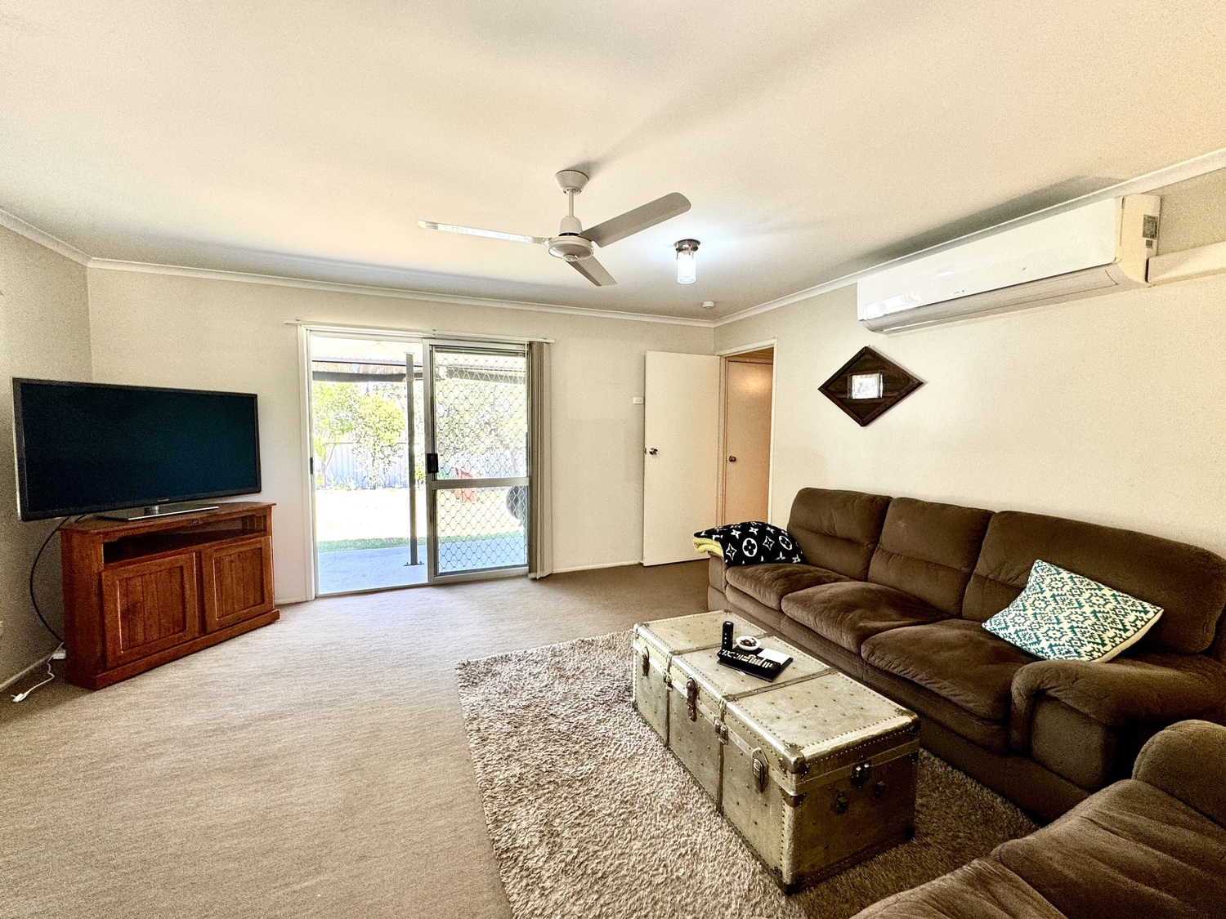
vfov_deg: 85.7
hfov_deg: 102.1
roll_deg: +0.0
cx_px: 613
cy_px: 460
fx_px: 496
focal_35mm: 14
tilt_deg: -4.4
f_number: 2.2
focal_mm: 2.22
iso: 125
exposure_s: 1/100
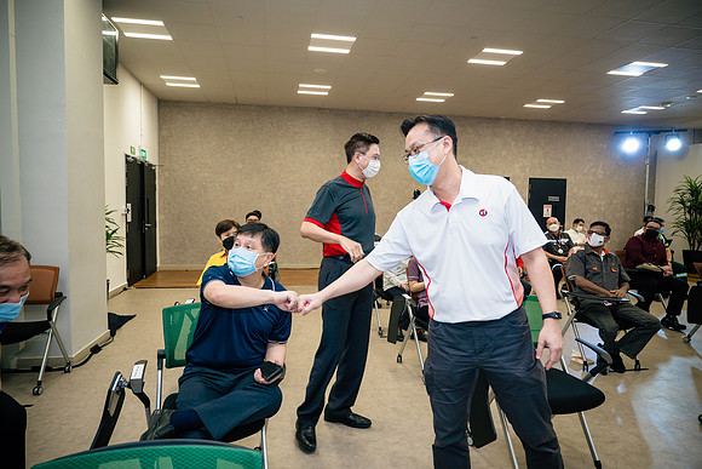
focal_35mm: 23
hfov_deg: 76.4
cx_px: 351
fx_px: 446
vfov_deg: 55.4
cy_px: 234
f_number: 2.2
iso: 500
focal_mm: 11
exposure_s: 1/160
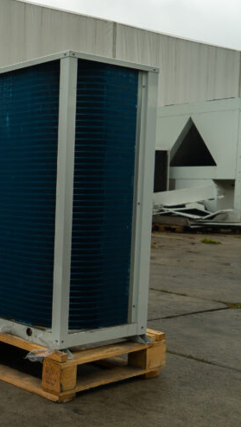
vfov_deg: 39.8
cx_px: -107
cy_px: 234
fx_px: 590
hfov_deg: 20.3
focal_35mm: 52
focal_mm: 24
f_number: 5
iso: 400
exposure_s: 1/250
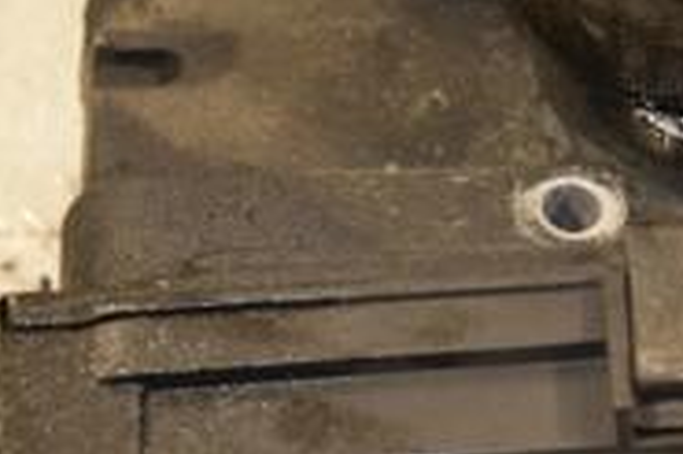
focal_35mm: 282
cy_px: 196
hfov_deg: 7.3
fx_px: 5345
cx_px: 572
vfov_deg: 4.9
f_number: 5
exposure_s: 1/160
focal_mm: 58
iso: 800
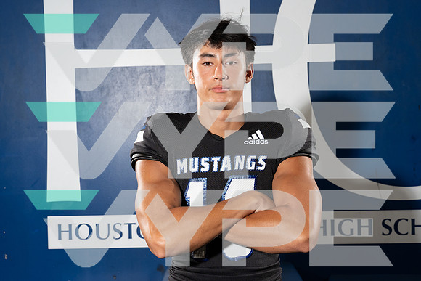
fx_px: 585
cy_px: 140
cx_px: 210
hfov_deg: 39.6
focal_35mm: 50
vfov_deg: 27.0
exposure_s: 1/250
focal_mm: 50
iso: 800
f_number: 8
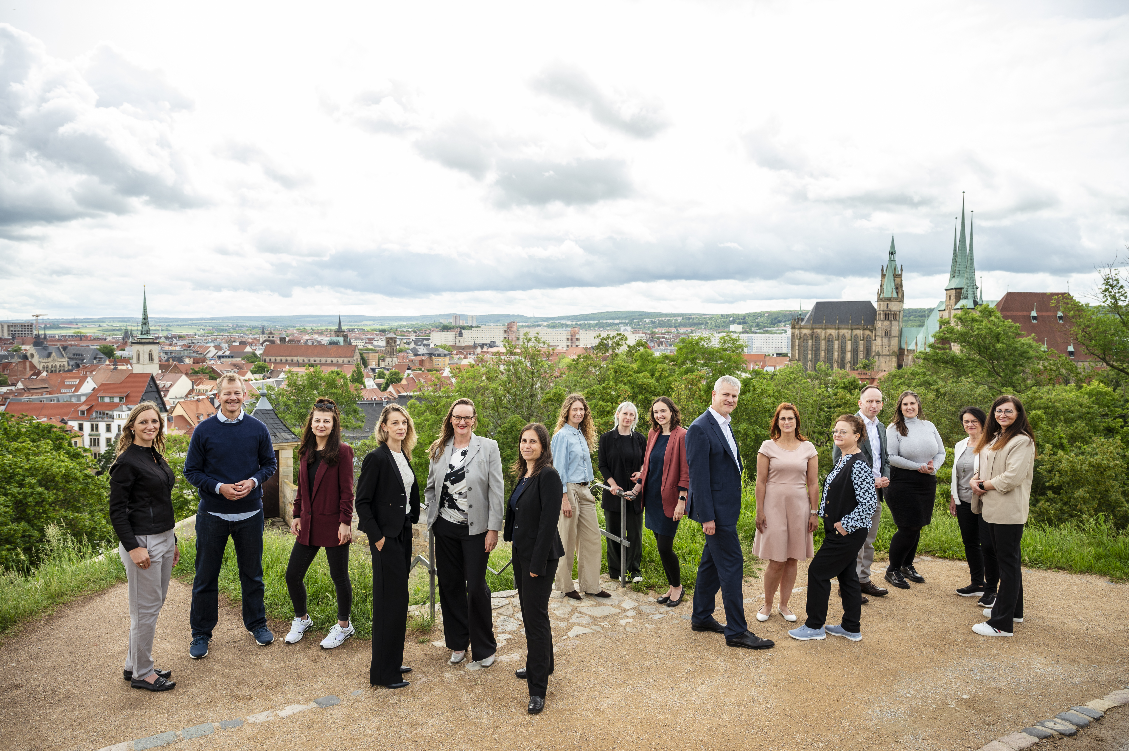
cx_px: 564
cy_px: 376
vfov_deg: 53.1
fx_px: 752
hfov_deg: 73.8
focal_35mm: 24
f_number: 5
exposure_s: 1/400
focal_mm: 24
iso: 200
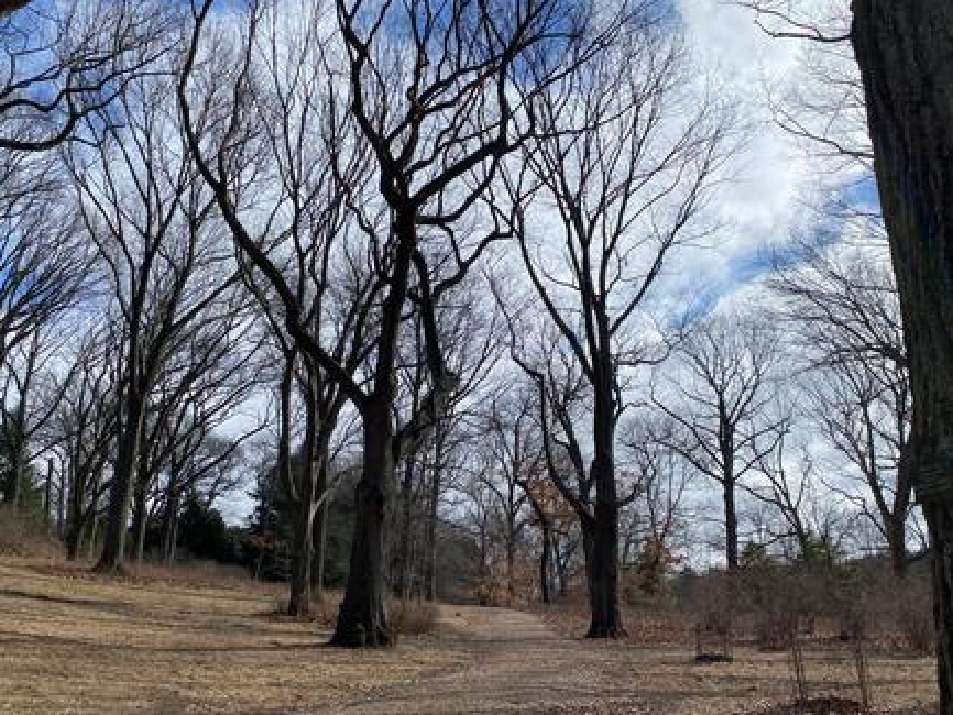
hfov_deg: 60.0
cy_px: 355
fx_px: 826
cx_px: 475
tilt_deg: +18.6
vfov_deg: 46.8
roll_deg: +3.1
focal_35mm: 30
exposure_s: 1/4444
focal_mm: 4.25
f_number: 1.8
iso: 32
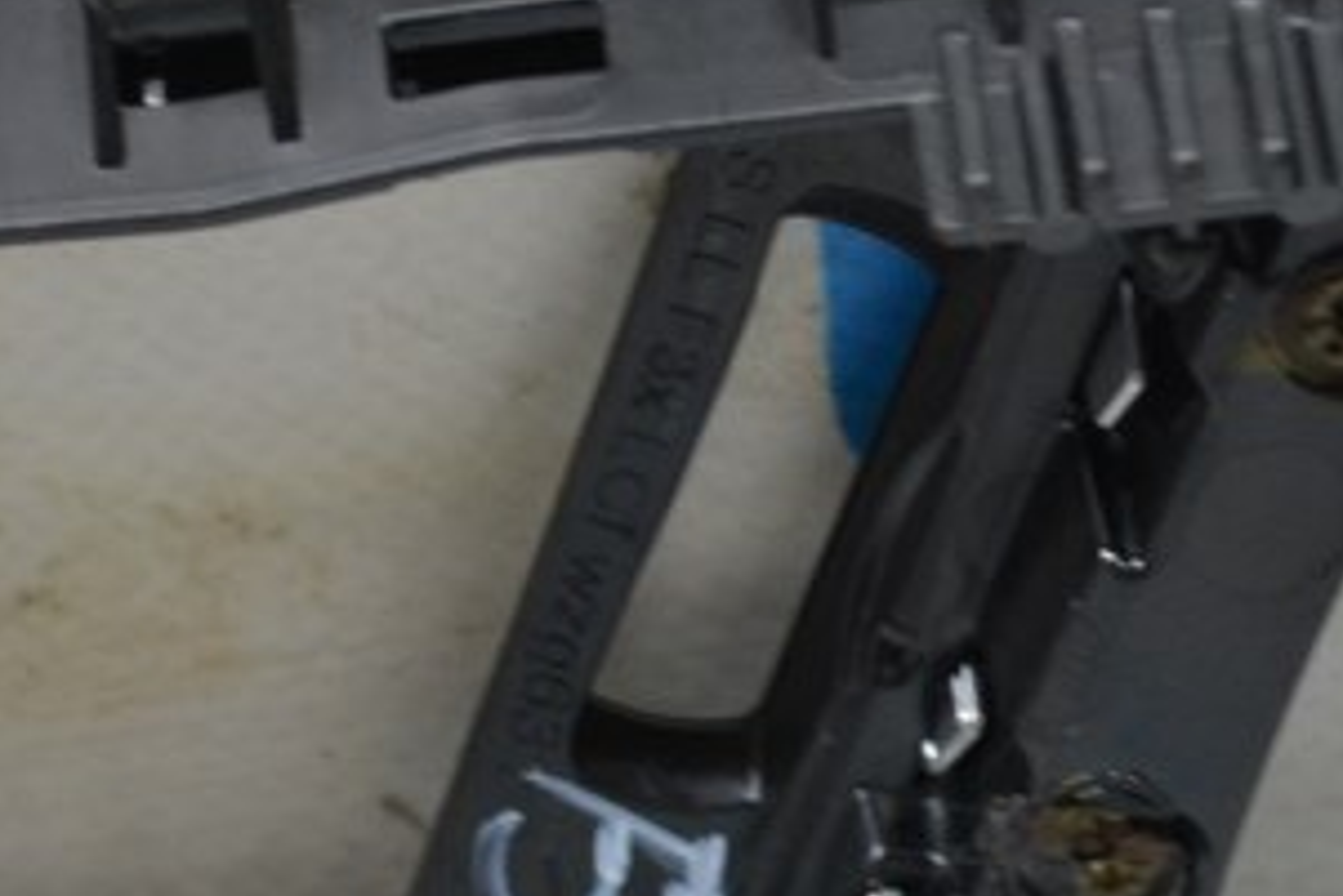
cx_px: -223
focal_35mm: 194
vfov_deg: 7.1
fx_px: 7240
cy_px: 818
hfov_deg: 10.4
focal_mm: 38
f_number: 5
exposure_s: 1/60
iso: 640
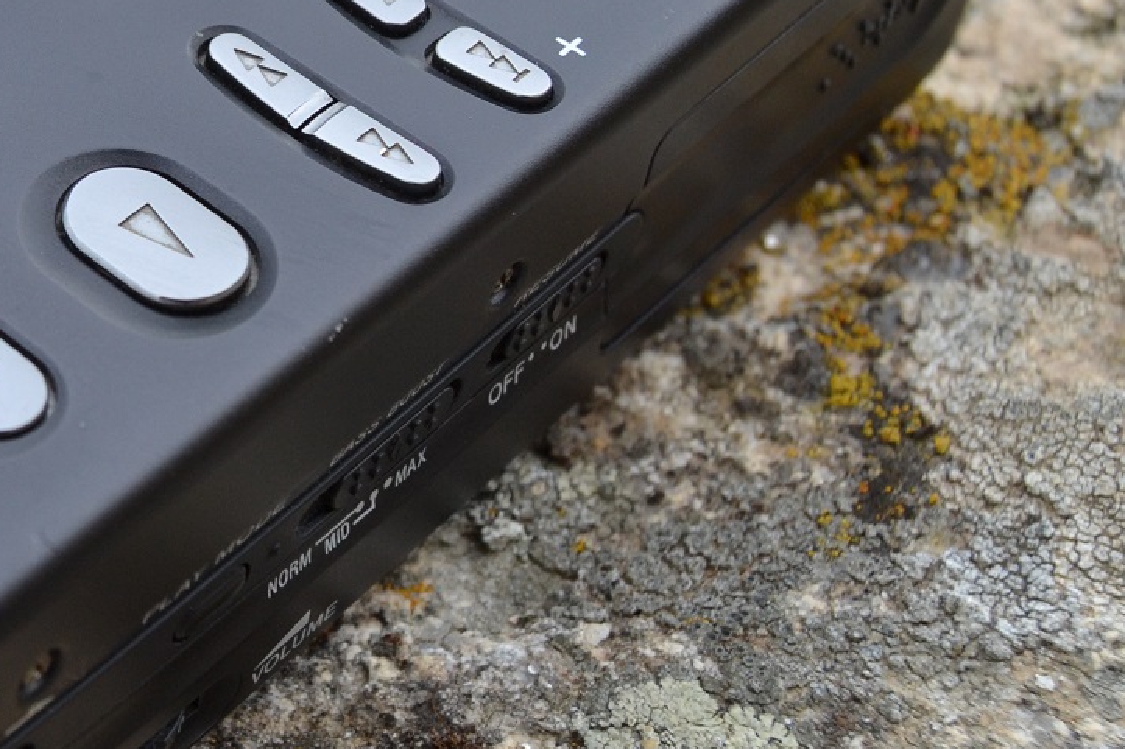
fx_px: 2874
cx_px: -181
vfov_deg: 14.7
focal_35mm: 92
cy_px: 94
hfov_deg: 20.8
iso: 320
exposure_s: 1/125
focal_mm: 24
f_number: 5.6
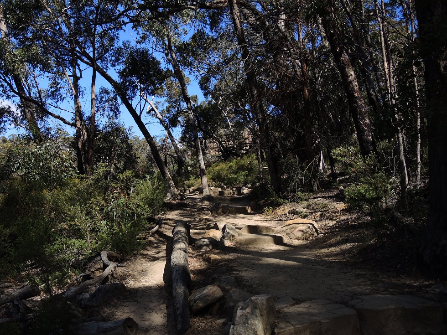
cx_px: 224
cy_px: 168
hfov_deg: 63.4
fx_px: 362
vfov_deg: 49.7
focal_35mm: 28
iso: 80
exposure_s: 1/1250
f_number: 2.2
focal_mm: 6
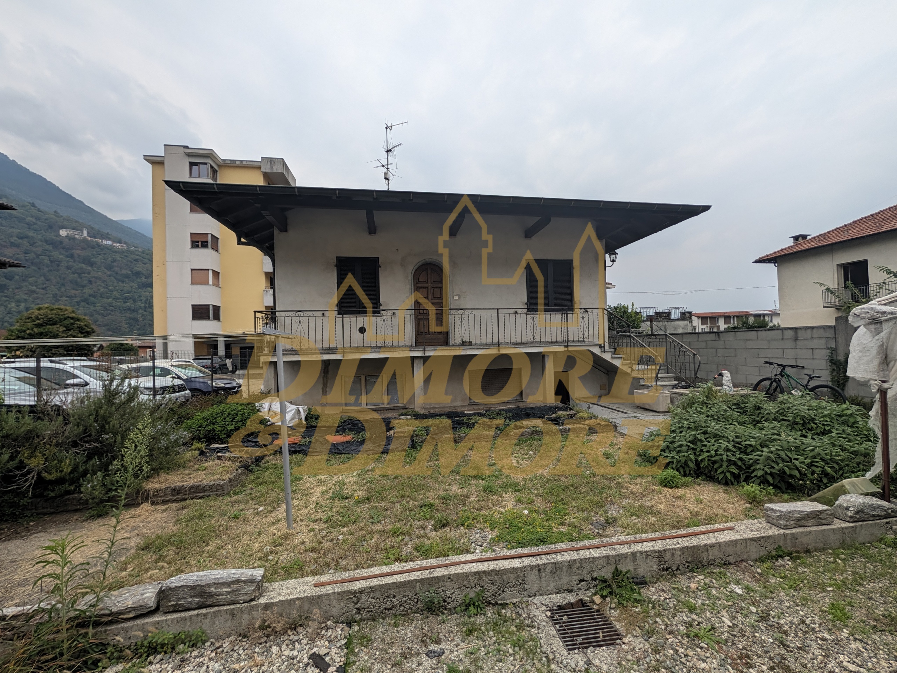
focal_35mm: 12
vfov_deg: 94.6
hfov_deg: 110.5
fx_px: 311
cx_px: 448
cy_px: 336
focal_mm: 2.02
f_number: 1.7
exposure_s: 1/1626
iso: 51
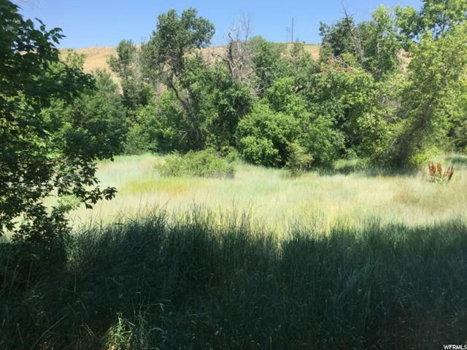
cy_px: 175
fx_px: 391
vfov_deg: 48.2
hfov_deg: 61.7
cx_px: 234
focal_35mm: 29
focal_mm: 4.15
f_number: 2.2
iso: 32
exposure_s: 1/1014
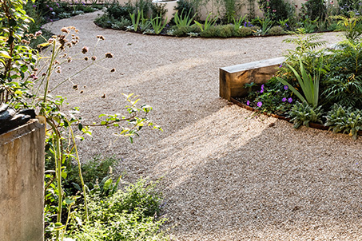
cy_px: -78
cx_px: 421
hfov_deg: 35.5
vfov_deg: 25.4
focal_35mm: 45
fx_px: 452
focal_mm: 16
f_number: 13
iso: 320
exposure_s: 1/125
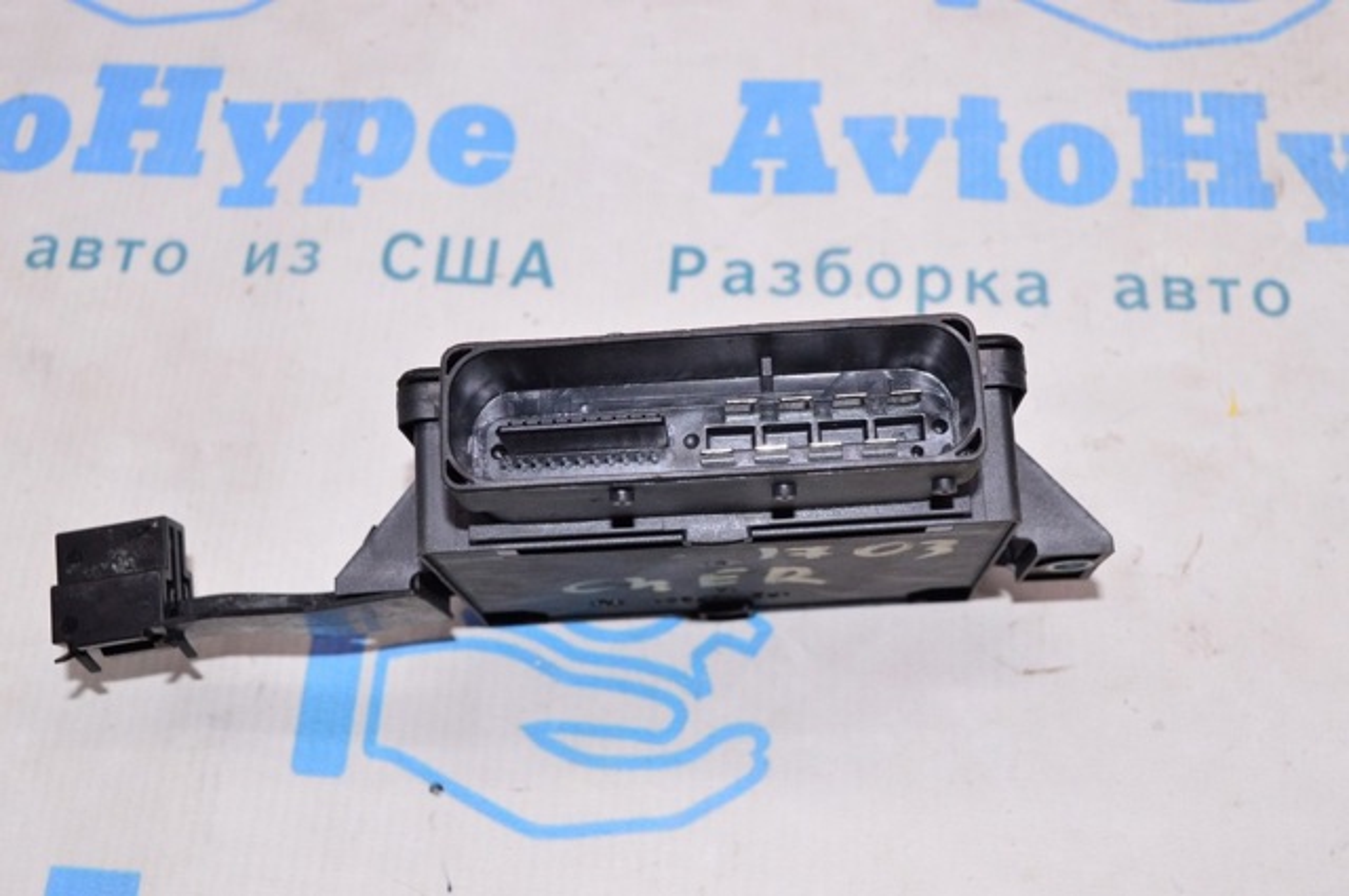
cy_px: 448
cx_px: 674
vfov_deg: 29.8
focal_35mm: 45
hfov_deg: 43.7
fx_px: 1684
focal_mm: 30
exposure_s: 1/200
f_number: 8
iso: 1600
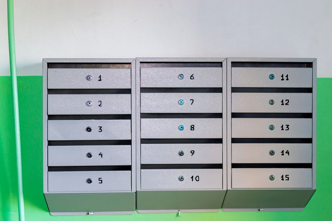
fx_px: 484
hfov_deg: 37.9
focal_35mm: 52
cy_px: 110
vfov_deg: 25.7
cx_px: 166
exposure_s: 1/60
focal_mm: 35
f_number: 2.8
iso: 400
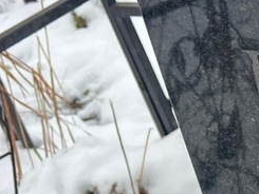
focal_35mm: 85
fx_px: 636
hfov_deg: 21.1
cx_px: 329
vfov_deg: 16.6
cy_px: 236
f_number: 1.5
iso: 32
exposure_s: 1/151
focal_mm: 5.7
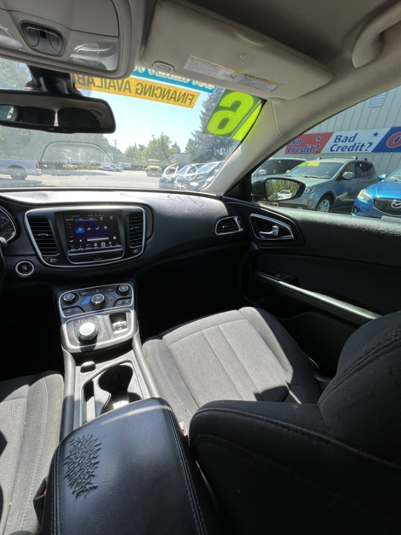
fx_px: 201
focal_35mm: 13
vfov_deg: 106.2
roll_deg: -5.8
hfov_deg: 89.9
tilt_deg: -23.5
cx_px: 200
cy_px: 268
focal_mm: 1.57
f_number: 1.8
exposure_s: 1/139
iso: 32
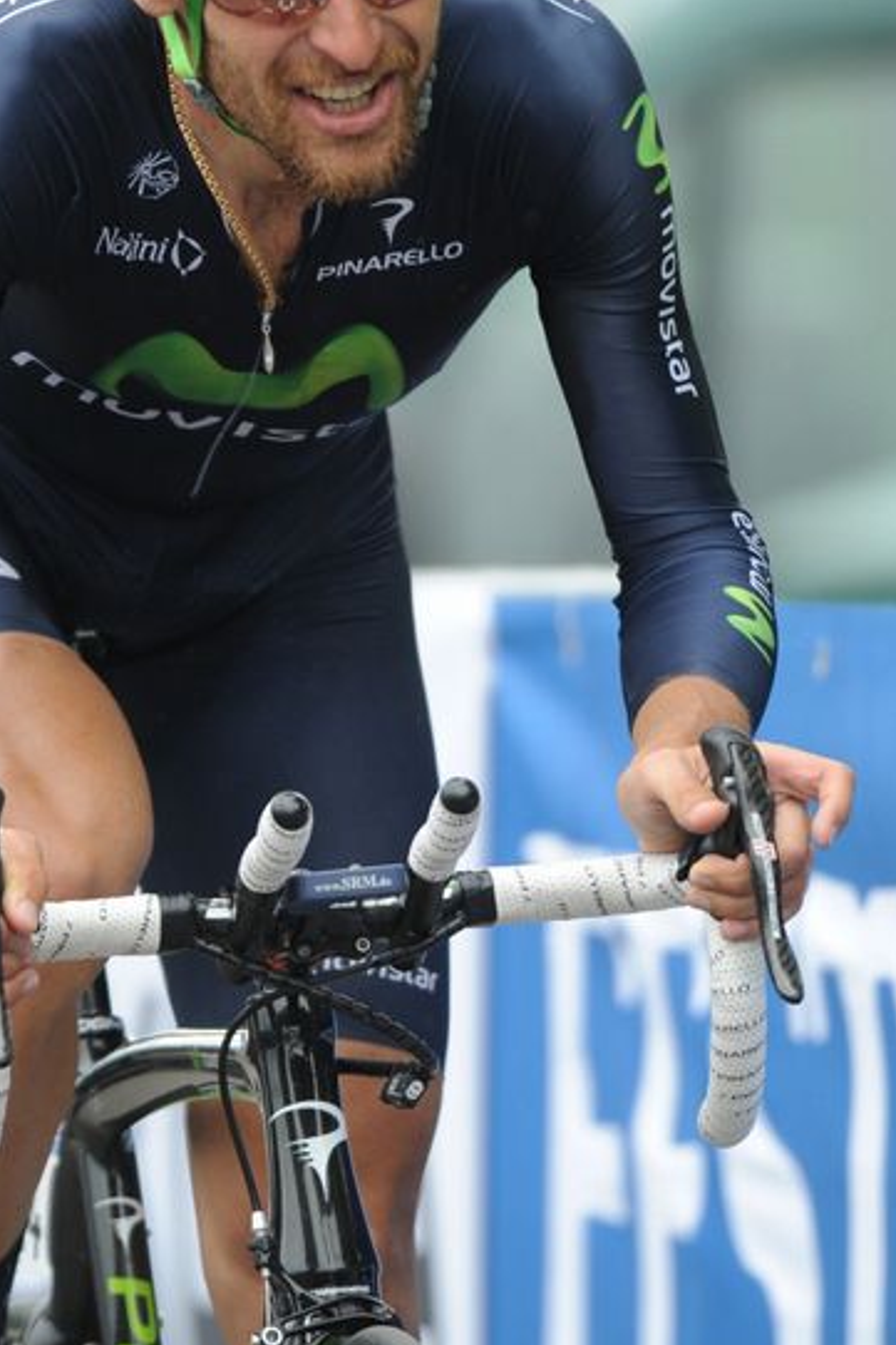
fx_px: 33096
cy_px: 494
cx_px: 299
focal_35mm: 886
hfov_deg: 1.6
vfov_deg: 2.3
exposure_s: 1/800
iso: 1000
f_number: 5.6
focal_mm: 600
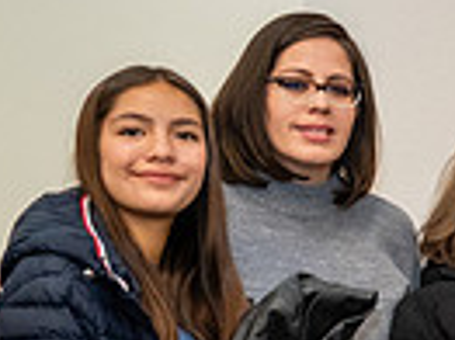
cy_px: 386
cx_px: 997
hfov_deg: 13.0
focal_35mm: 125
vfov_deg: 11.6
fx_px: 1642
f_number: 4
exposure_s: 1/125
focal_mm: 24
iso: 2500
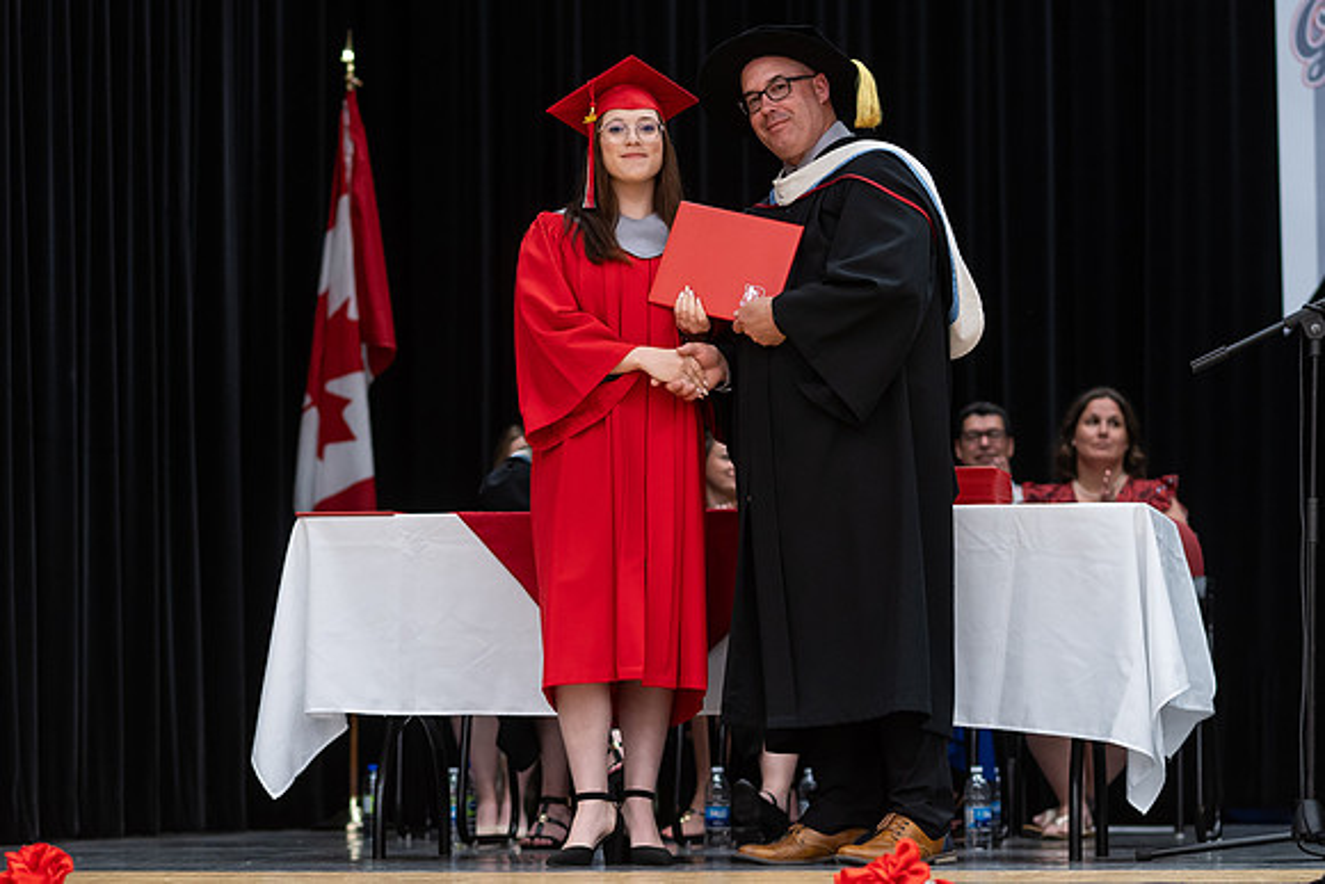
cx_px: 662
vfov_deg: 11.8
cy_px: 522
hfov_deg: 17.6
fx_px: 4288
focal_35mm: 116
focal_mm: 85
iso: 1000
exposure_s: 1/200
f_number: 2.8
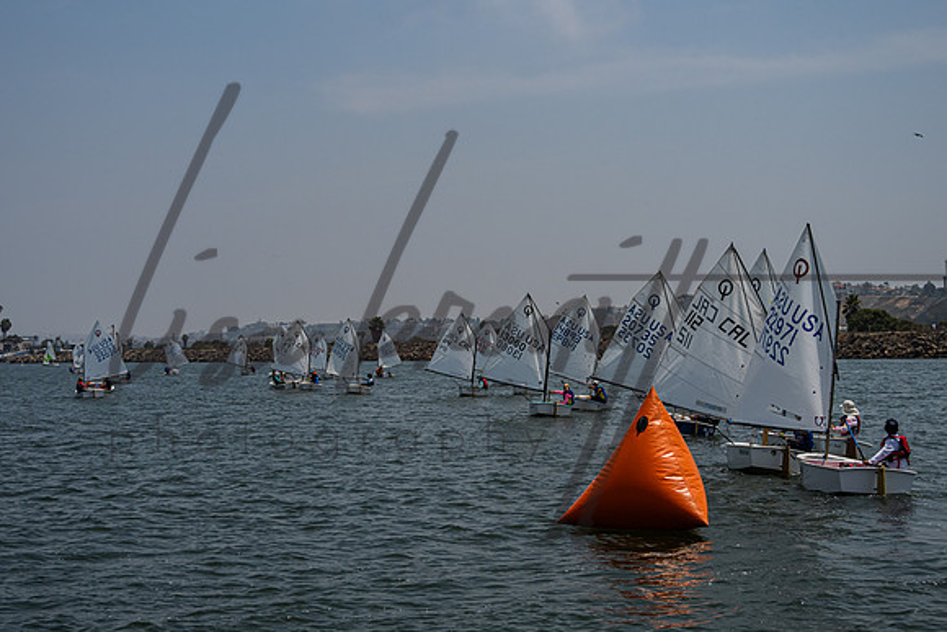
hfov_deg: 32.3
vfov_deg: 21.9
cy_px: 302
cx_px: 450
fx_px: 1633
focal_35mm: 62
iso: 320
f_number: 5.6
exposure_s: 1/4000
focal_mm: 50
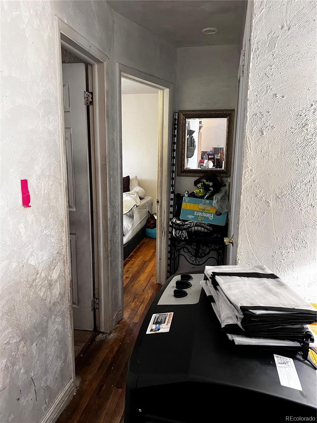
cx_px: 158
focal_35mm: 26
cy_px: 212
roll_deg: +0.0
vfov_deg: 67.3
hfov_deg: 53.1
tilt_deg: -9.9
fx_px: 317
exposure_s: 1/40
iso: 640
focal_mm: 5.7
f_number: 1.5
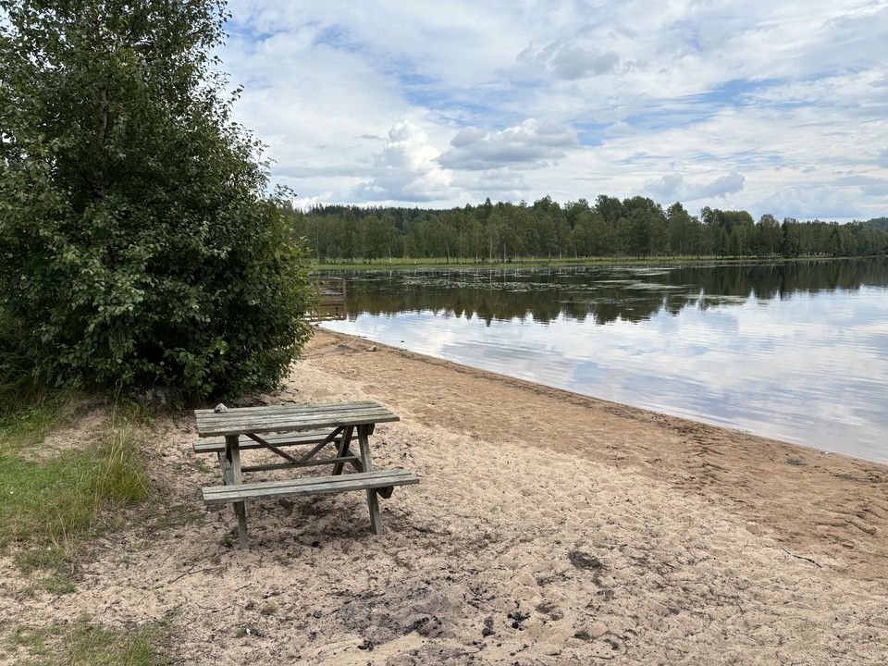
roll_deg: +0.8
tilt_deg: -6.4
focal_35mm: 26
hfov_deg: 67.3
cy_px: 333
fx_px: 667
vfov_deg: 53.1
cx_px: 444
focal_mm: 5.96
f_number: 1.6
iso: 50
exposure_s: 1/1984
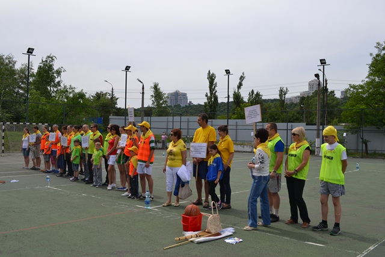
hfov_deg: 53.1
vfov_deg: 36.9
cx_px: 192
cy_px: 128
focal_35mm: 36
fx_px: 385
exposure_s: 1/250
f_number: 8
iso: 100
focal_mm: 24
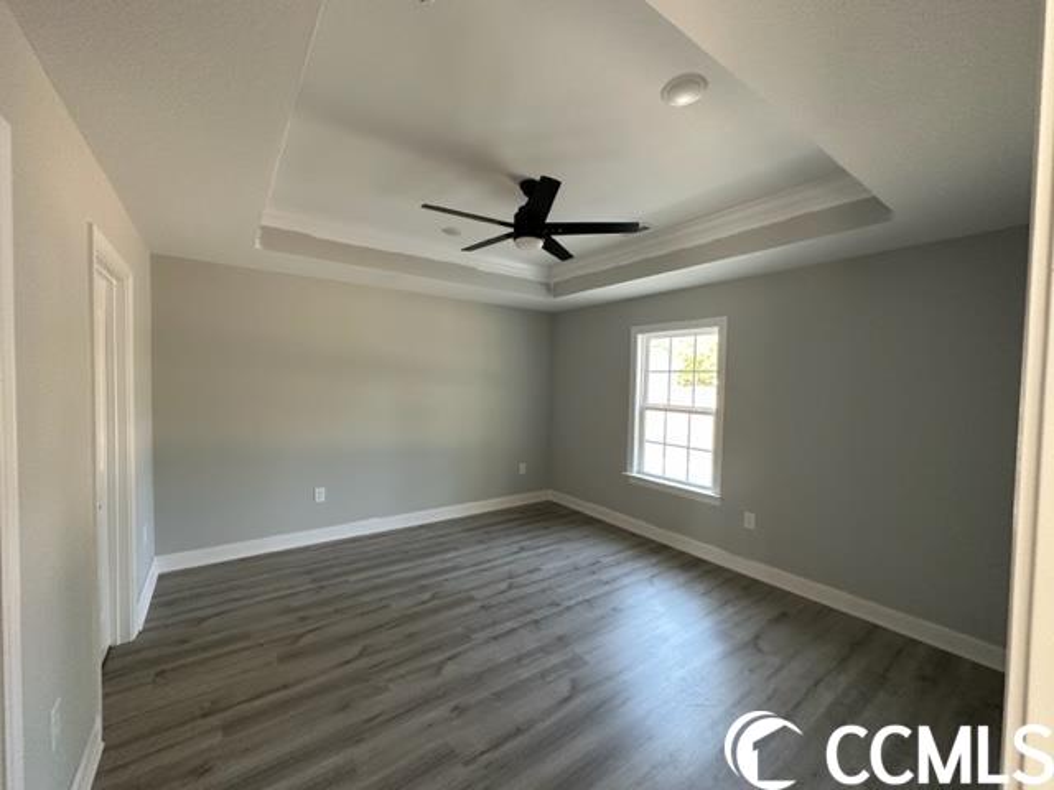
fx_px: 426
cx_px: 527
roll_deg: -2.1
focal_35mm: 14
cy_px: 395
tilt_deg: -2.3
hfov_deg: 102.1
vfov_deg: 85.7
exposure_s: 1/99
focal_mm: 2.22
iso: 200
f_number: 2.2
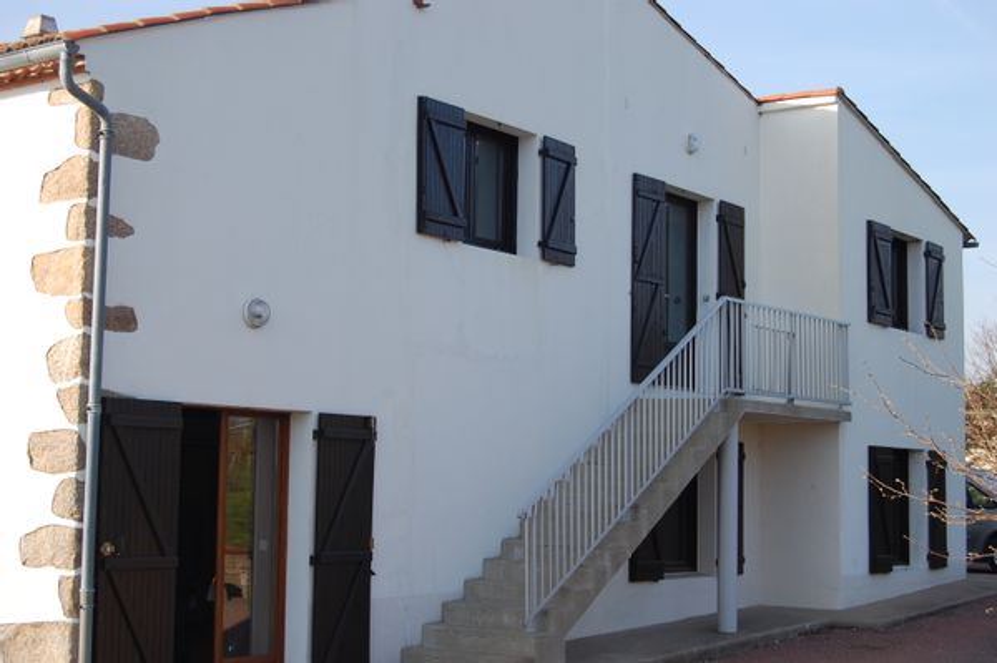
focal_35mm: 57
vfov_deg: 23.7
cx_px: 498
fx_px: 1577
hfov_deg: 35.1
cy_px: 332
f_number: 7.1
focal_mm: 38
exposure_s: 1/200
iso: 200
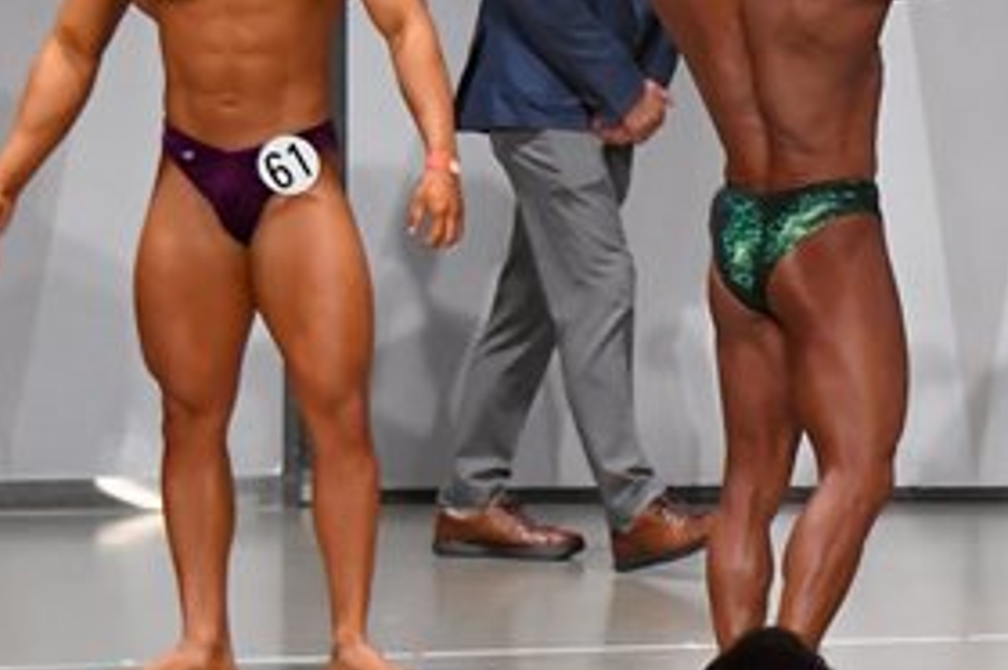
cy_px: 177
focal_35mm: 374
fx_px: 10460
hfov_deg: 5.5
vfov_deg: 3.7
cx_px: 1309
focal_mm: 90
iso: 6400
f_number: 5.6
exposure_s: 1/400
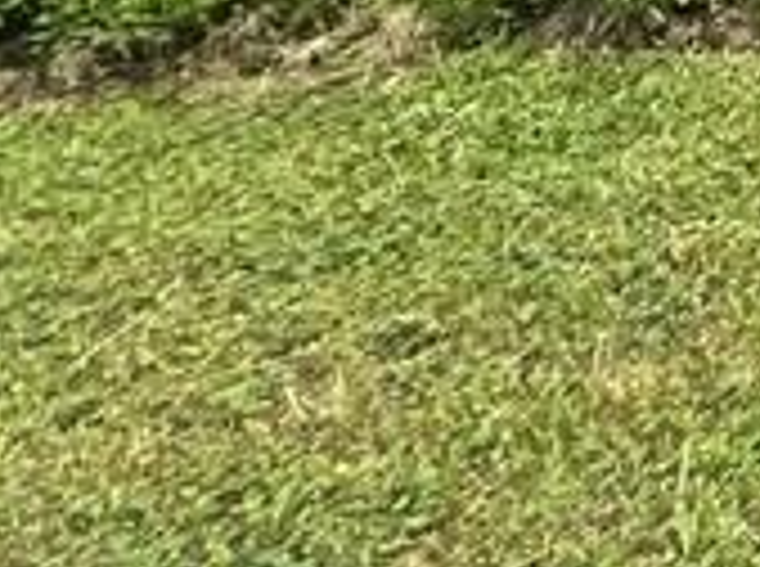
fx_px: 1731
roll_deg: +0.5
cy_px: -940
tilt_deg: +1.4
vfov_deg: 12.5
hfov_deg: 11.7
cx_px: 2258
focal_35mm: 79
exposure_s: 1/1325
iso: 32
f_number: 1.8
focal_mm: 1.57
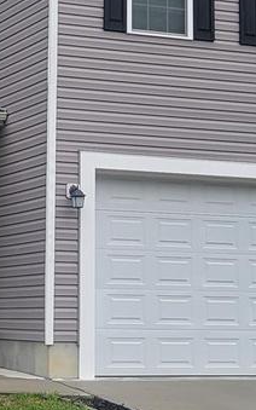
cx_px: 27
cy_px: 80
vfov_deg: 17.7
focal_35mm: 117
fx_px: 1306
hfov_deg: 11.1
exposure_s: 1/1343
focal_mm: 5.4
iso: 40
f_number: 1.8
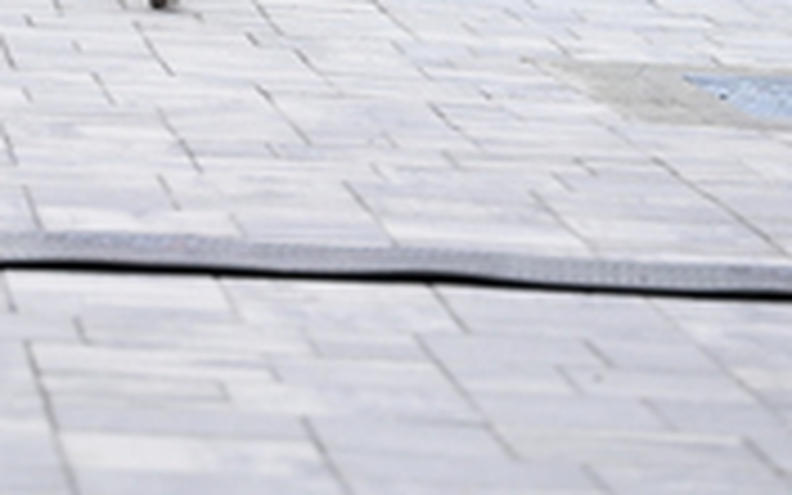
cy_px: -608
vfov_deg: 4.1
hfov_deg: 6.7
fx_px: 6734
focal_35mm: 312
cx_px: 92
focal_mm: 98
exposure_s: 1/1600
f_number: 2.8
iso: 1000
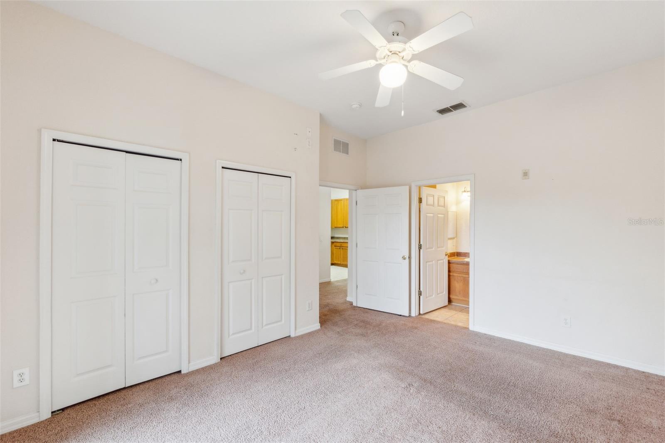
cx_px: 332
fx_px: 277
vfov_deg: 77.3
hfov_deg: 100.4
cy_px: 222
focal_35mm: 15
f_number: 8
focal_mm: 10
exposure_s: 1/1.25
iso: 320
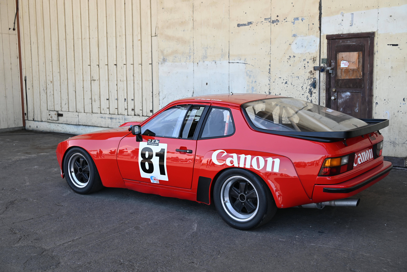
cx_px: 204
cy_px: 136
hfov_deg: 46.4
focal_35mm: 42
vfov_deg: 31.9
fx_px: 475
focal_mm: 42
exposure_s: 1/250
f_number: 5
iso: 280
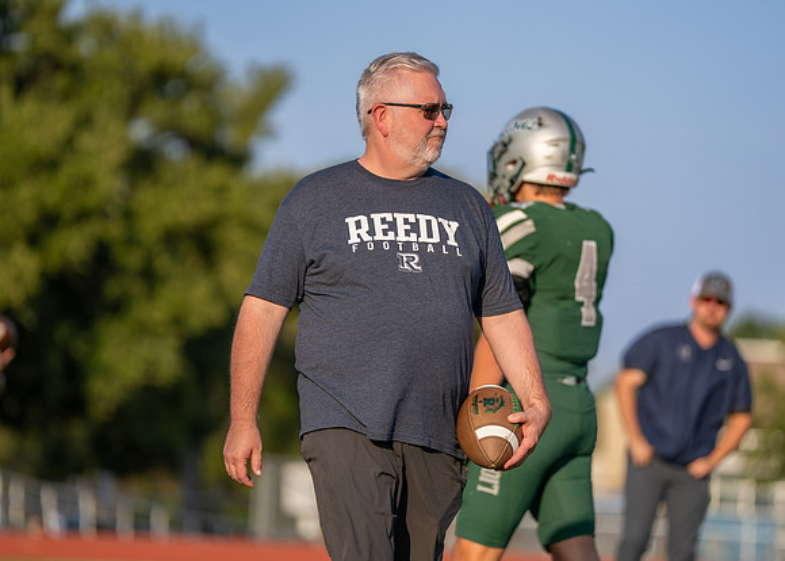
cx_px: 393
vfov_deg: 5.6
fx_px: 5683
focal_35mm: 255
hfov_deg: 7.9
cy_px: 272
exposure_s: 1/1600
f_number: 2.8
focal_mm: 200
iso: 100
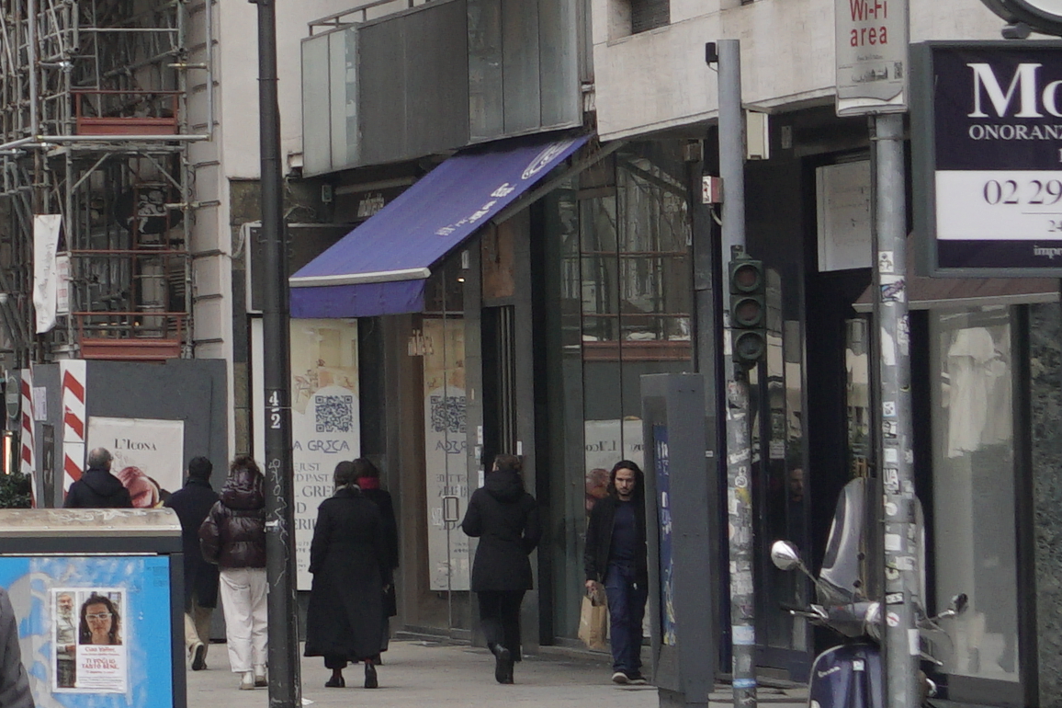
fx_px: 8039
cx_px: -1363
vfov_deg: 5.0
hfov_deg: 7.2
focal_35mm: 273
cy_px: -397
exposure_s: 1/125
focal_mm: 35
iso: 200
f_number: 8
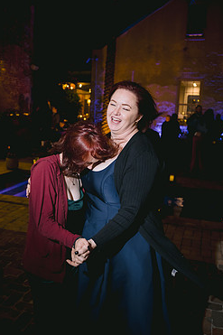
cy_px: 173
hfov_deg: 38.8
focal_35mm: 34
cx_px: 102
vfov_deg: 55.8
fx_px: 316
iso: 1000
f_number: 2.8
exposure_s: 1/60
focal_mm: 28
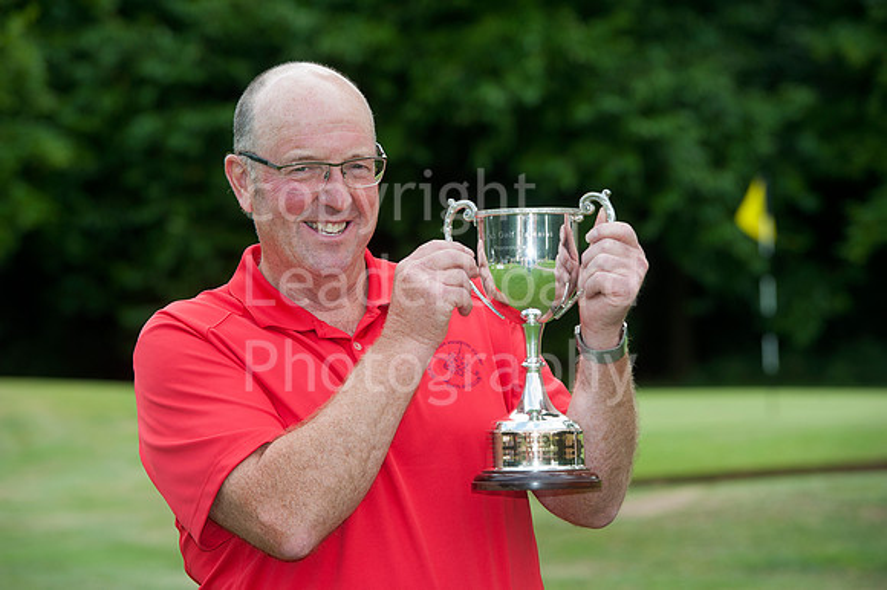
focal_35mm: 165
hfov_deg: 12.5
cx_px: 444
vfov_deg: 8.3
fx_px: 4063
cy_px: 295
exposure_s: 1/250
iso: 200
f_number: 7.1
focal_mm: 165
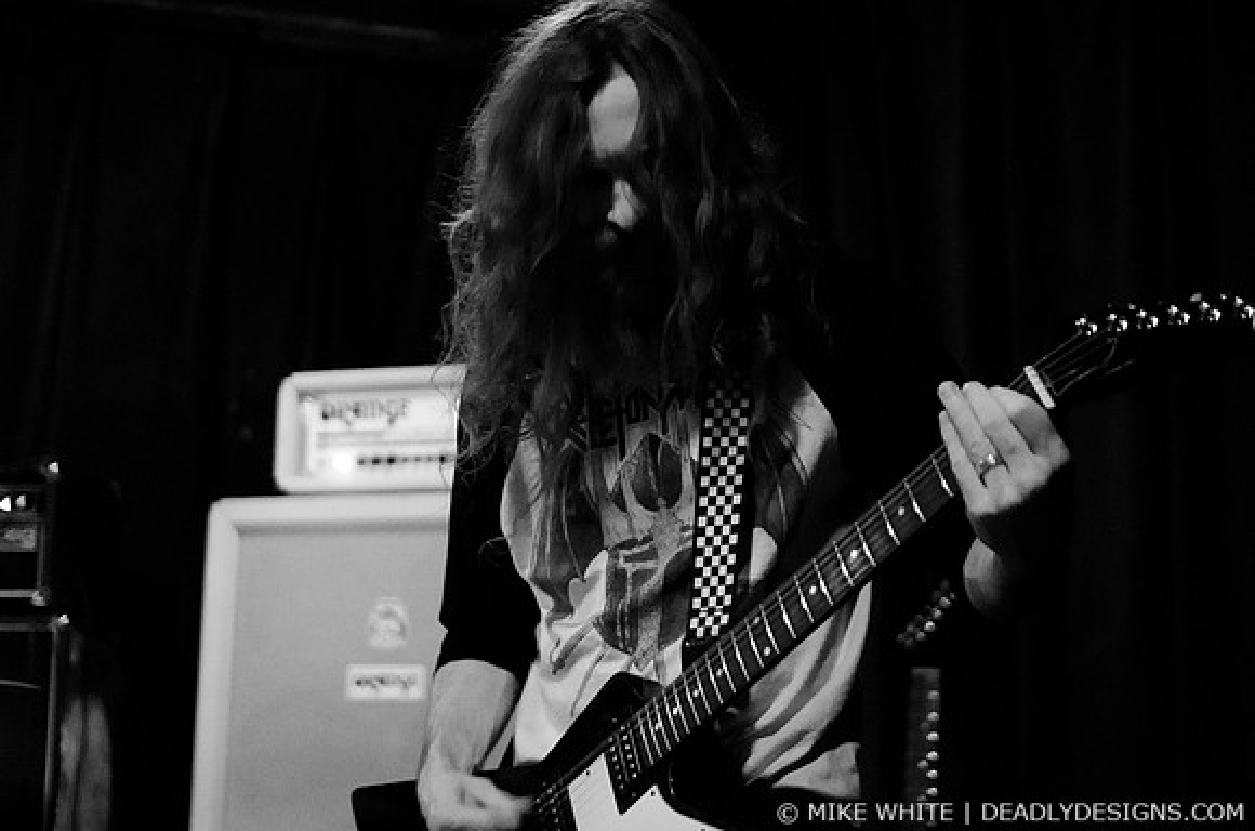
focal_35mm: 45
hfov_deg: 43.7
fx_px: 1565
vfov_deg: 29.7
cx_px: 628
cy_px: 416
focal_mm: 30
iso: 2000
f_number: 1.8
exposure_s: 1/100
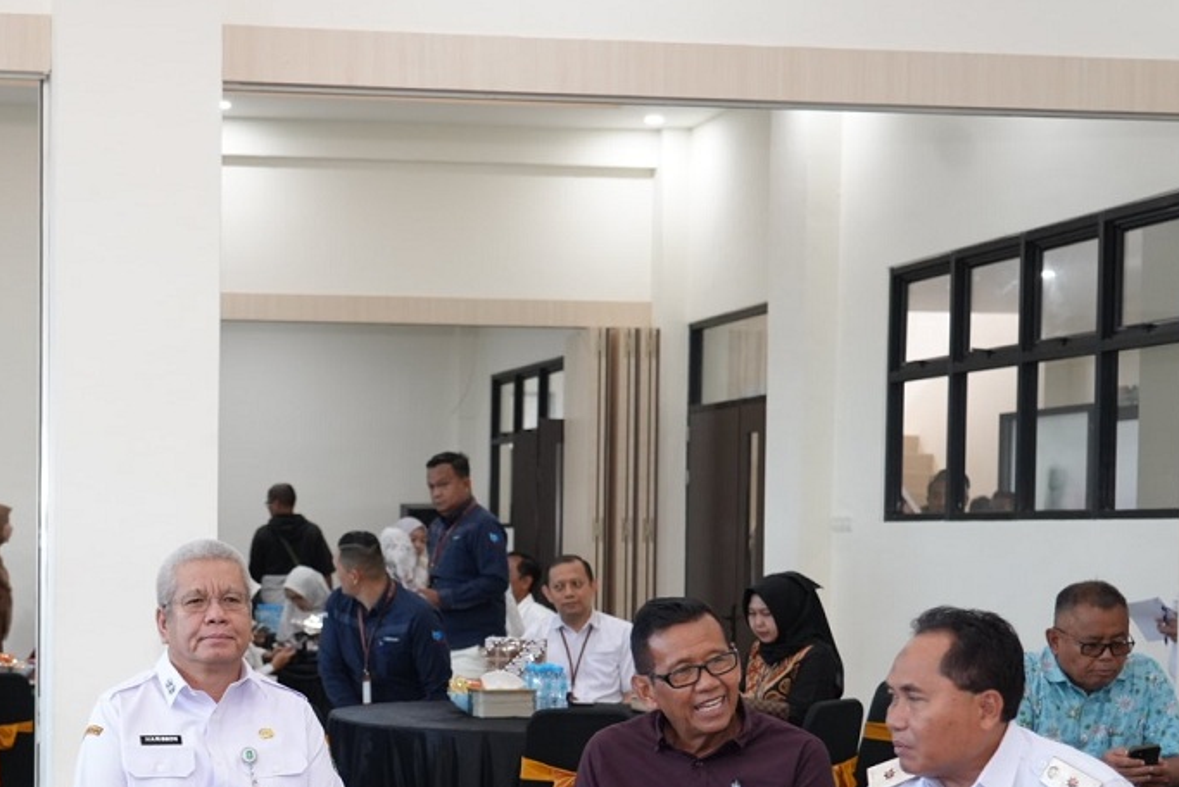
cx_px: 218
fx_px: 2130
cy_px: 620
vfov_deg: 20.7
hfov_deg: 30.1
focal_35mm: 65
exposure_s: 1/160
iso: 2000
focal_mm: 37
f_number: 4
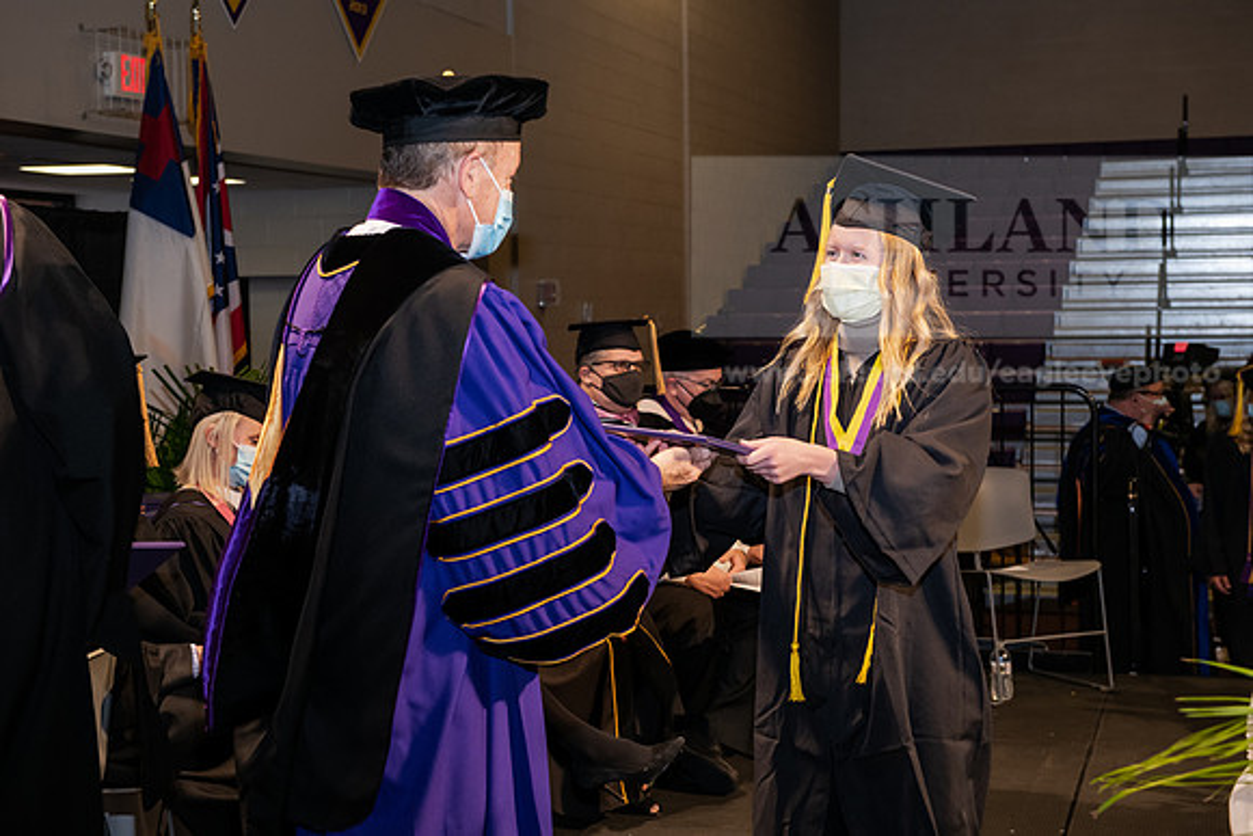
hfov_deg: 33.4
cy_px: 418
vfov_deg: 22.6
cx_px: 626
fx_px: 2089
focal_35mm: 60
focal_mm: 60
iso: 1600
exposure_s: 1/200
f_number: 6.3
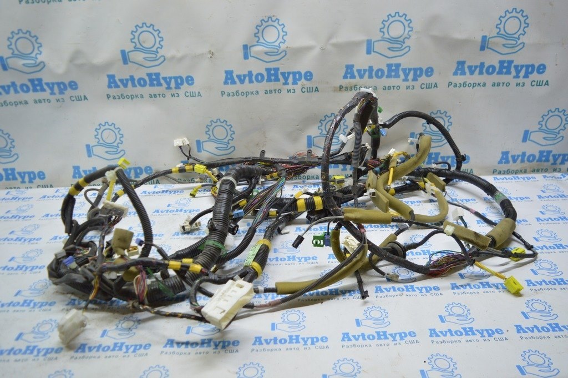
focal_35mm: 27
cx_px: 284
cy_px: 189
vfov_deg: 47.9
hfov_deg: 67.4
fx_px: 426
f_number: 3.5
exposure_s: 1/60
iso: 400
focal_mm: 18
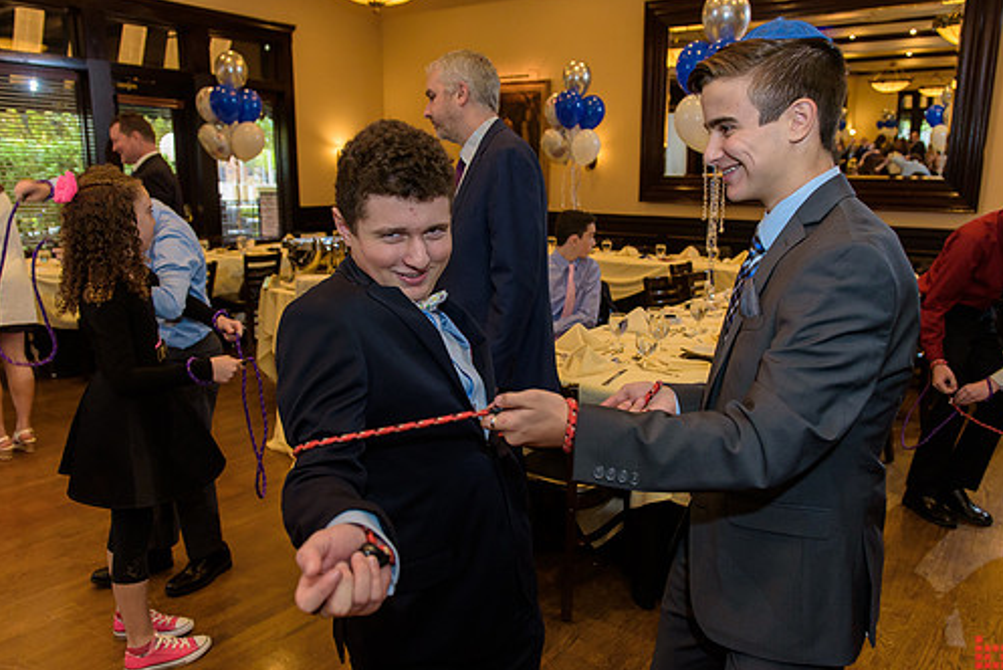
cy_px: 350
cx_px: 533
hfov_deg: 65.4
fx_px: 781
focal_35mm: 28
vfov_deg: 46.4
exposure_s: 1/125
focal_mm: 24
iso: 1250
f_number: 3.2
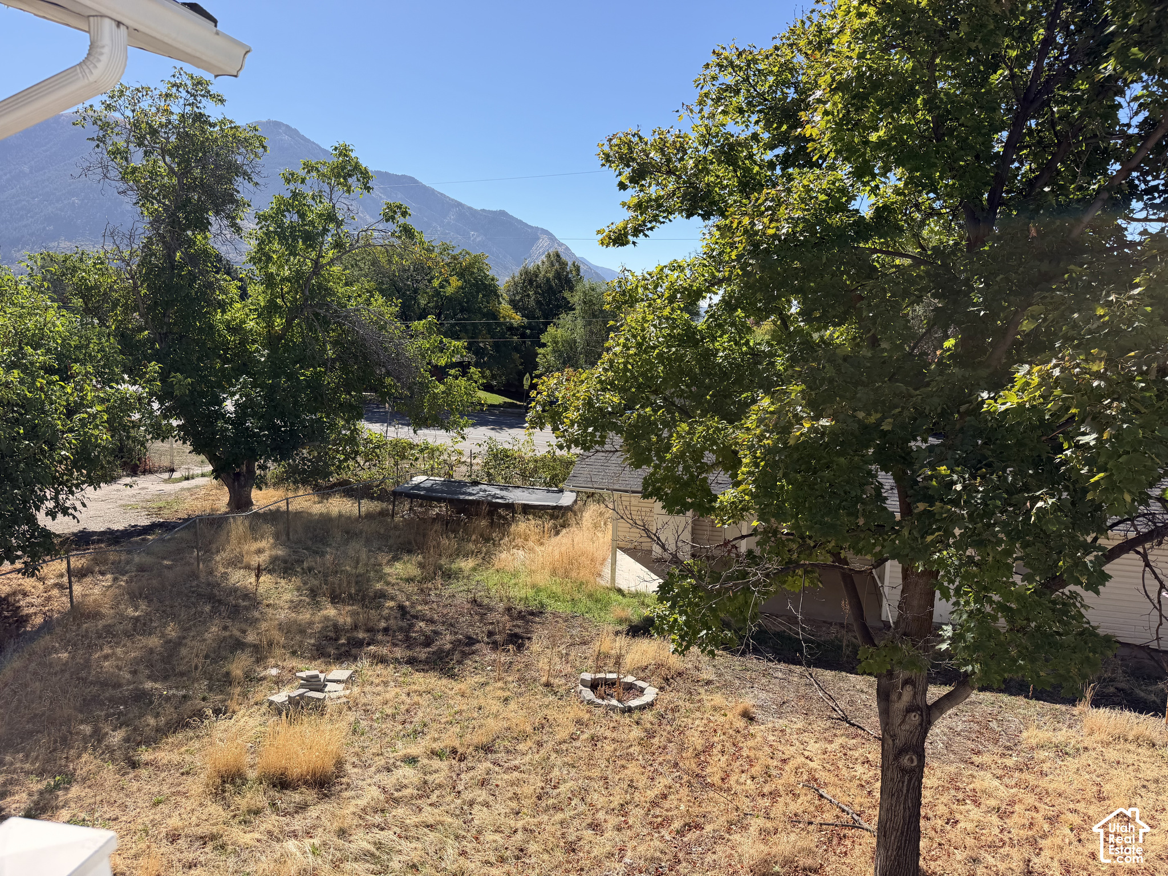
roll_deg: -1.4
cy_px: 438
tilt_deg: -9.7
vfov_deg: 56.8
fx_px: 810
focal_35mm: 24
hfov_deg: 71.6
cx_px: 584
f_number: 1.78
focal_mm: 6.76
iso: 80
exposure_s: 1/2907
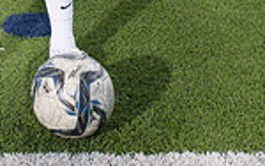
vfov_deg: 10.8
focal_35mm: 107
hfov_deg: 19.0
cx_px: 12
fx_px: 773
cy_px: -203
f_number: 7.1
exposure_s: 1/250
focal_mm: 35
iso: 125
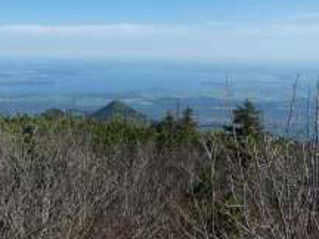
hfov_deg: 45.5
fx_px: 369
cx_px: 89
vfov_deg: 35.5
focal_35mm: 40
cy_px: 72
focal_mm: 4.3
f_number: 3.3
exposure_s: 1/1000
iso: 80
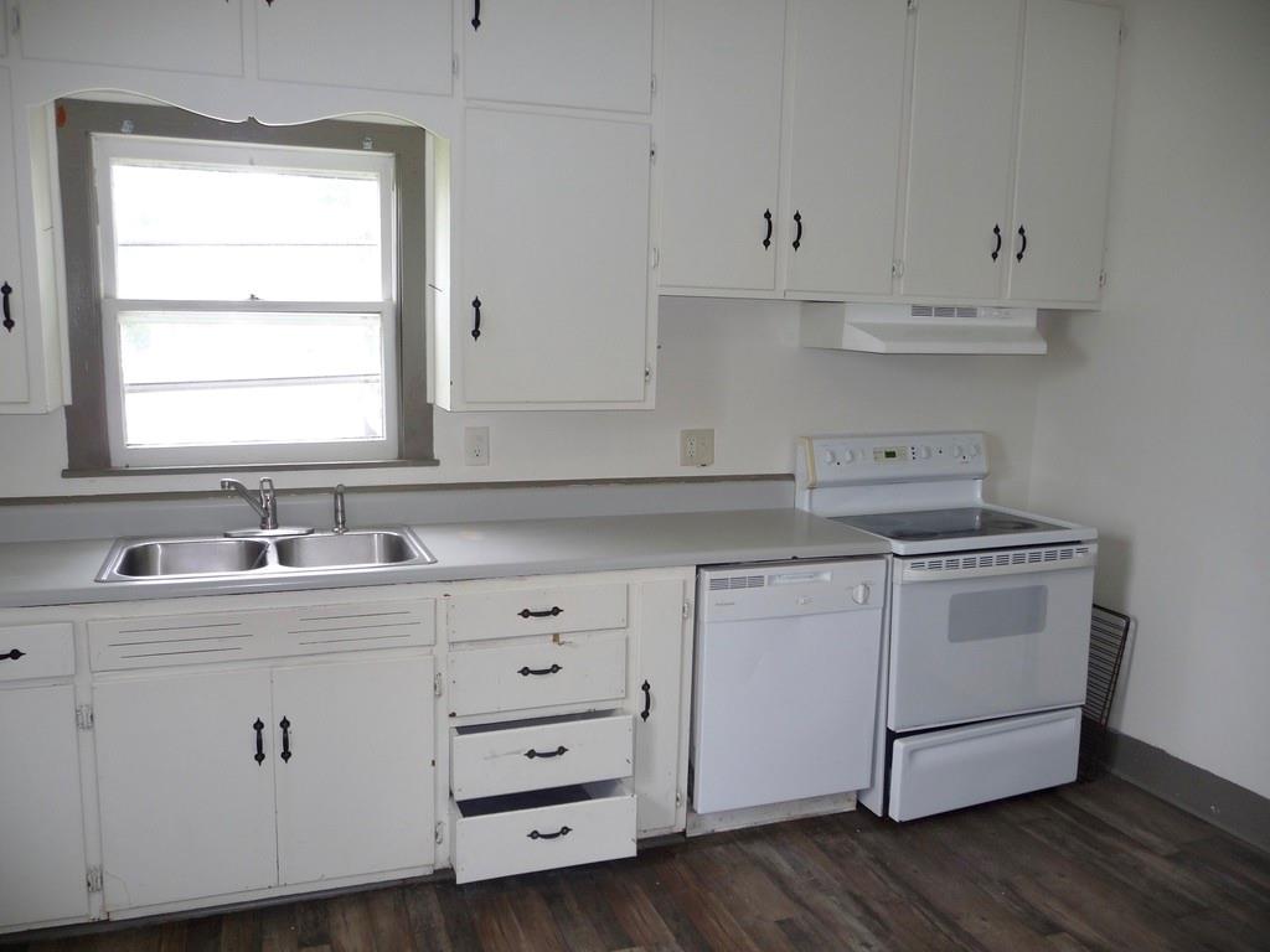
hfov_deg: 63.4
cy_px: 476
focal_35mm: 28
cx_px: 635
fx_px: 1027
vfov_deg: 49.7
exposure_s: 1/30
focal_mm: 4.7
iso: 100
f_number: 3.3
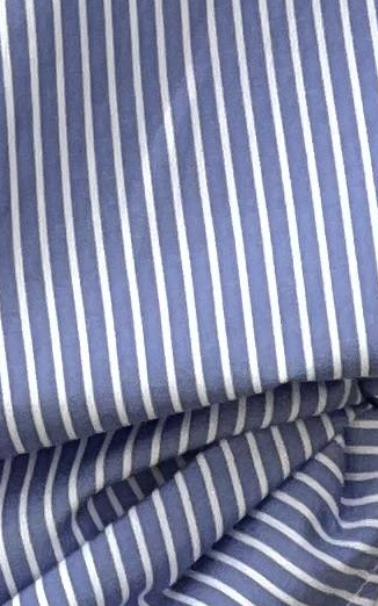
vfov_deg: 3.3
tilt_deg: -3.4
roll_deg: +0.0
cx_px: 391
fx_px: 10390
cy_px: -805
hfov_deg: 2.1
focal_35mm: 630
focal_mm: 9
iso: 50
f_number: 2.8
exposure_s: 1/121
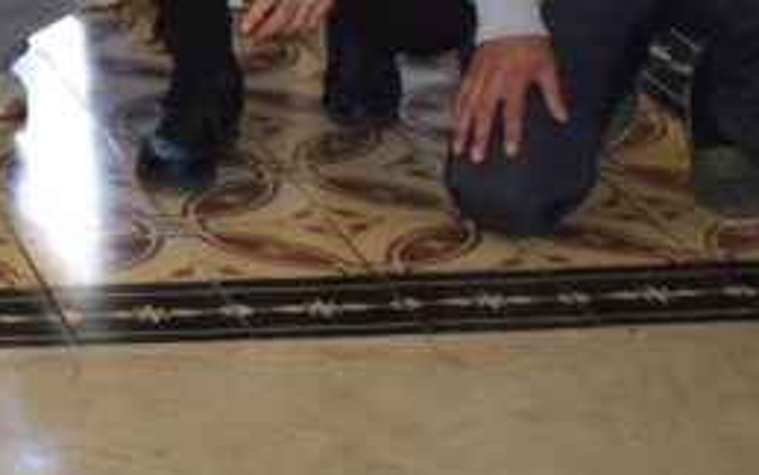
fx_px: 3000
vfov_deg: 8.6
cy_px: -453
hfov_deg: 13.5
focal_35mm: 145
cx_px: -431
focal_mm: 24
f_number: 4.5
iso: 800
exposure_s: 1/80
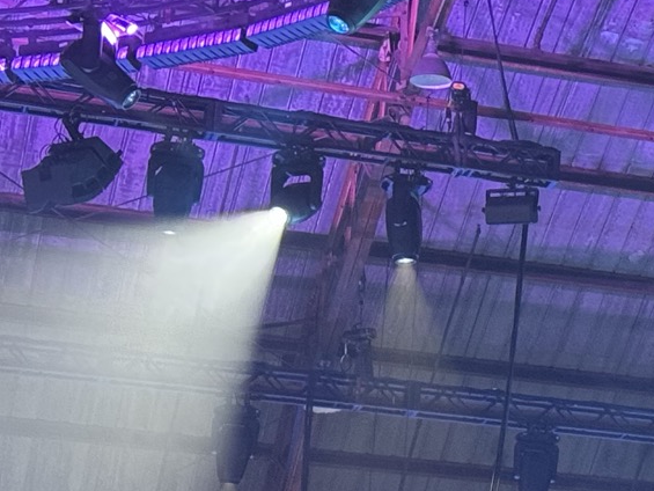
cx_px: 968
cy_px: 357
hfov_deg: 12.3
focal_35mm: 153
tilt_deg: +14.0
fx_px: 2891
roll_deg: -1.2
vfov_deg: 9.7
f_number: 1.78
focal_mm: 6.76
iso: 500
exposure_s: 1/40
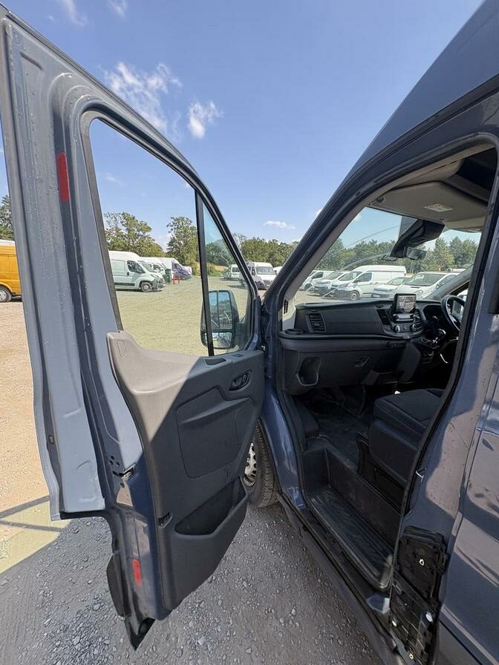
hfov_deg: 85.7
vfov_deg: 102.1
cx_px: 250
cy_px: 332
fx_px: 269
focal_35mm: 14
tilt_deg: -6.4
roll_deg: -2.8
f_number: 2.2
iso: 40
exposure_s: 1/456
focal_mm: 2.22
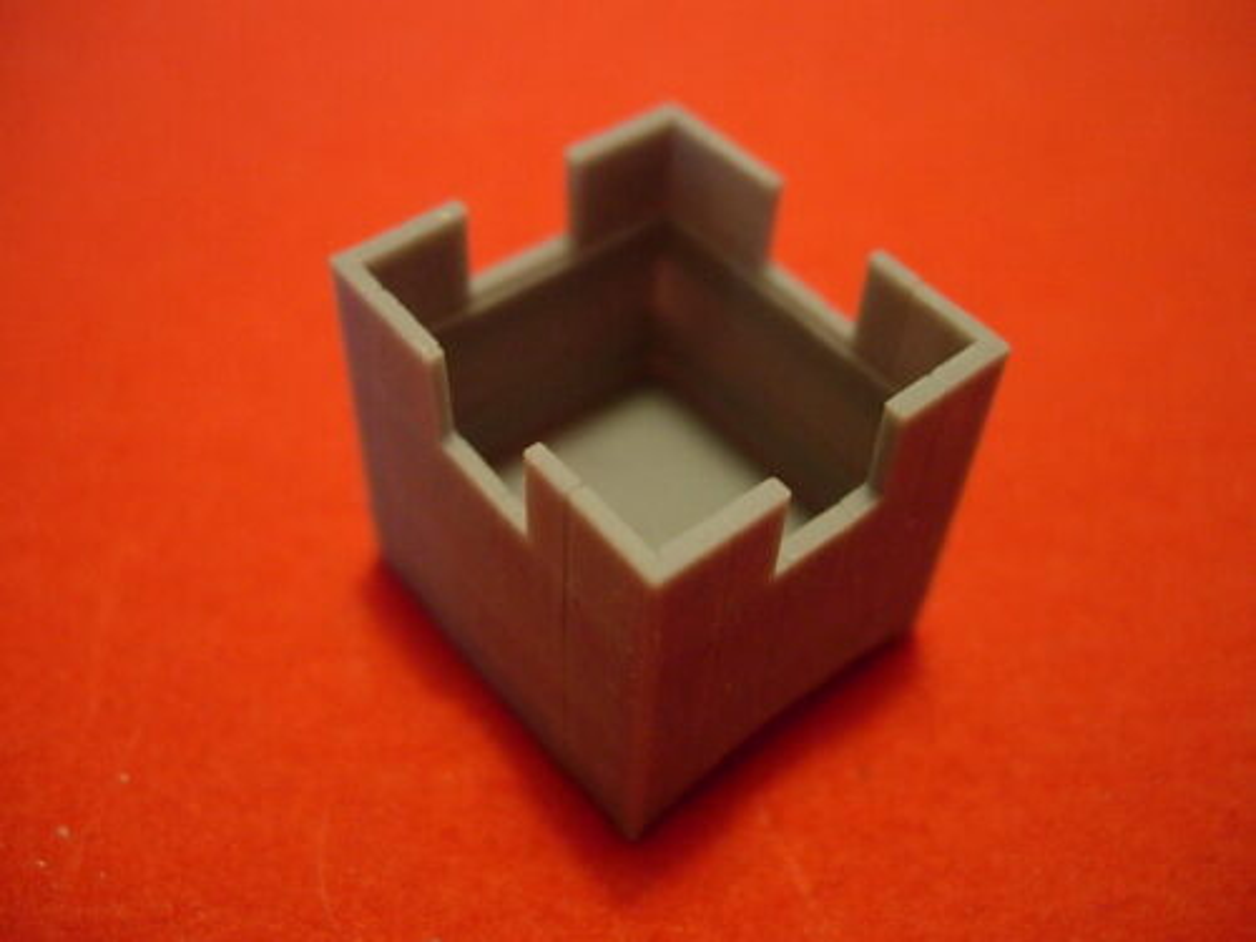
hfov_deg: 49.0
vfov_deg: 37.7
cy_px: 471
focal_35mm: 38
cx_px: 628
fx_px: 1379
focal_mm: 7.8
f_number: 2.8
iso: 200
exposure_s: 1/9.2
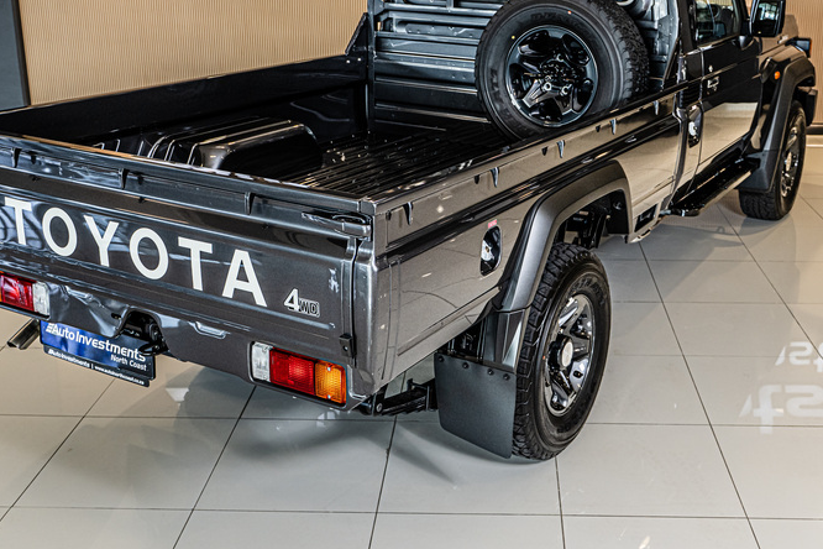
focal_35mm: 43
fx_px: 983
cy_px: 181
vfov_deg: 30.9
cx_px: 486
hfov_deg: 45.2
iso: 640
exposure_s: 1/200
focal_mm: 28
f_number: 4
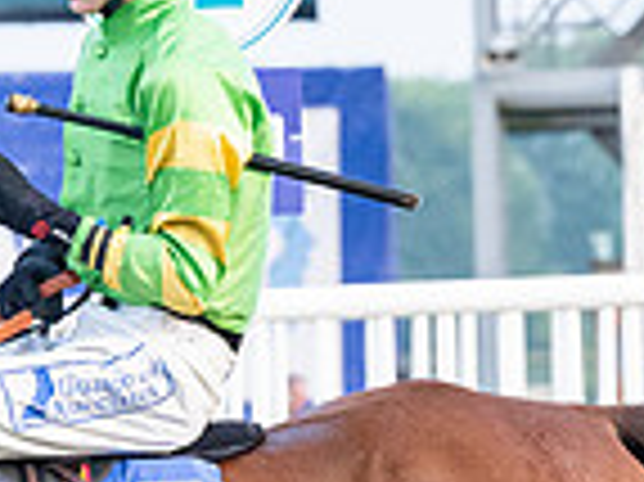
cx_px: 136
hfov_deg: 3.6
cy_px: 543
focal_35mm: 558
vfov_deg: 2.7
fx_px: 10372
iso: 1250
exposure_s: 1/1250
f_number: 4
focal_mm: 105
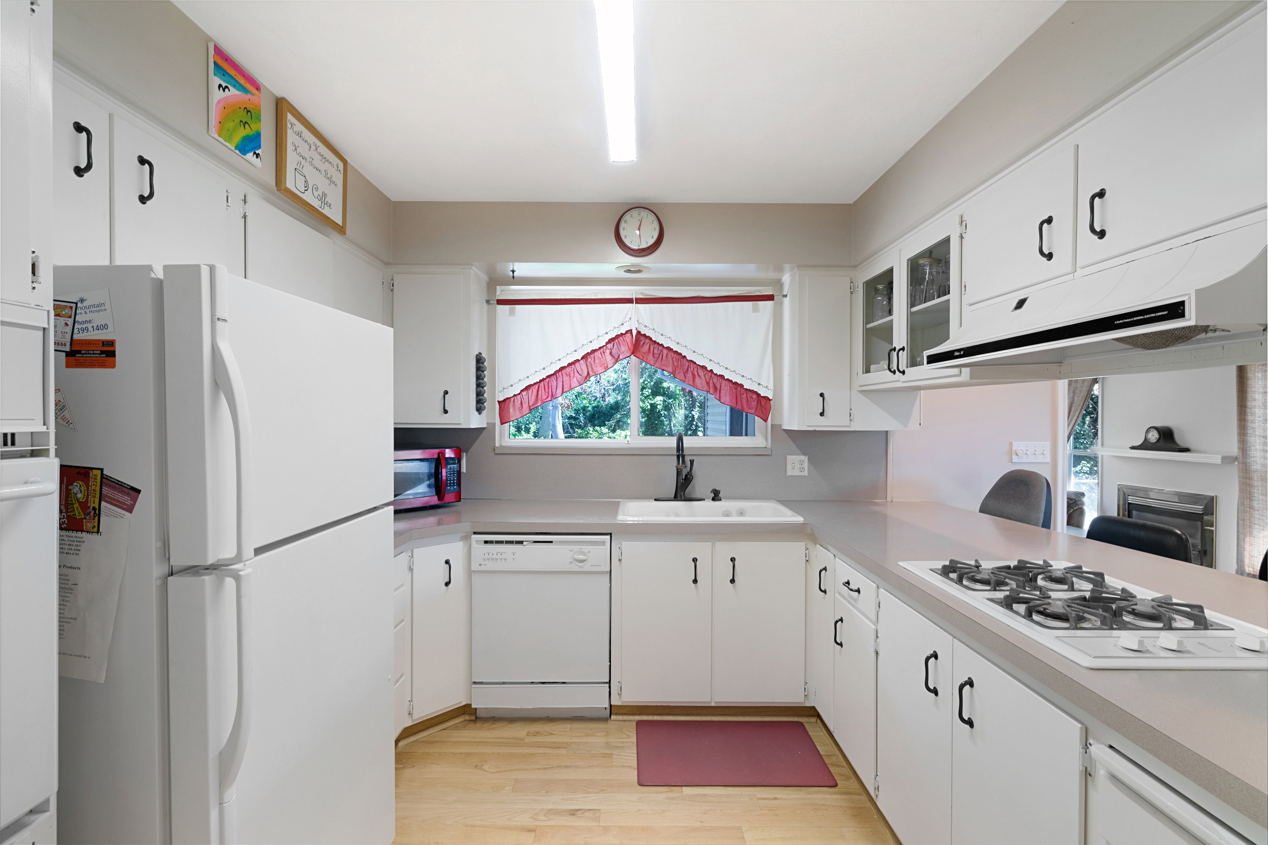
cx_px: 634
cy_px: 422
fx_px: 563
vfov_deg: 73.7
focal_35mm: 16
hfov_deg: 96.7
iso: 1000
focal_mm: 16
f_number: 9
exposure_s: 1/3
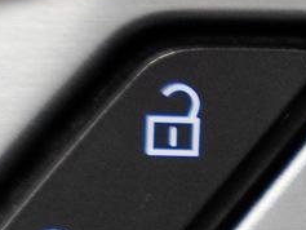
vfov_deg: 3.8
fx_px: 3423
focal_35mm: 387
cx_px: 637
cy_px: 426
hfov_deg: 5.0
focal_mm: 58.3
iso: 1000
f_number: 3.5
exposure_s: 1/40
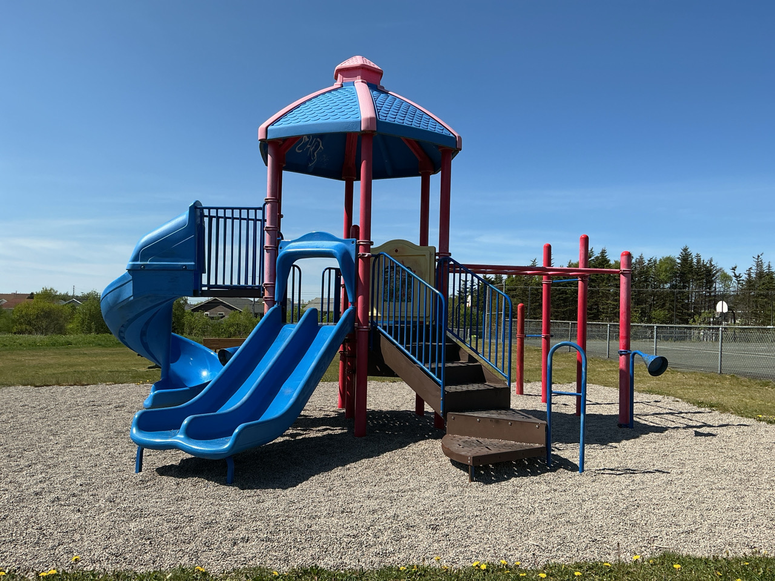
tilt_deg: +3.0
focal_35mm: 29
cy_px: 290
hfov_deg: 61.7
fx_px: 649
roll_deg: -0.5
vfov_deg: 48.2
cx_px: 388
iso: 25
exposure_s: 1/1984
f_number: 1.8
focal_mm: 3
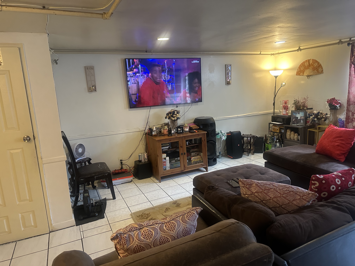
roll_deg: +3.3
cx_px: 178
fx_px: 246
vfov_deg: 56.8
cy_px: 133
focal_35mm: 24
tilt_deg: -9.9
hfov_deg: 71.6
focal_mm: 6.86
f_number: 1.78
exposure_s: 1/60
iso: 500
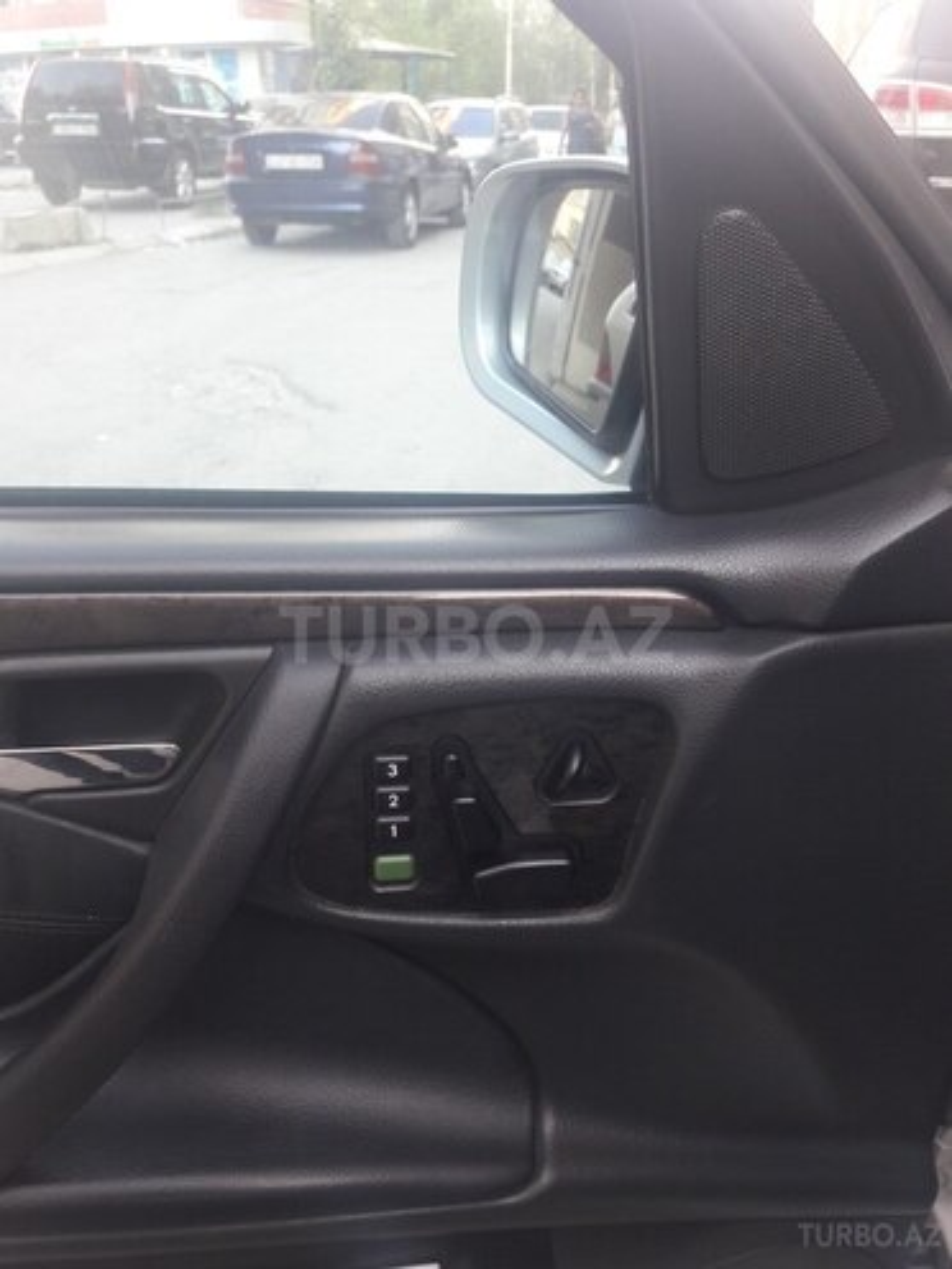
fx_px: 1027
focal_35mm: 28
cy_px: 634
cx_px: 476
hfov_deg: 49.7
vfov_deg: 63.4
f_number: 1.9
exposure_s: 1/33
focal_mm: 3.7
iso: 80
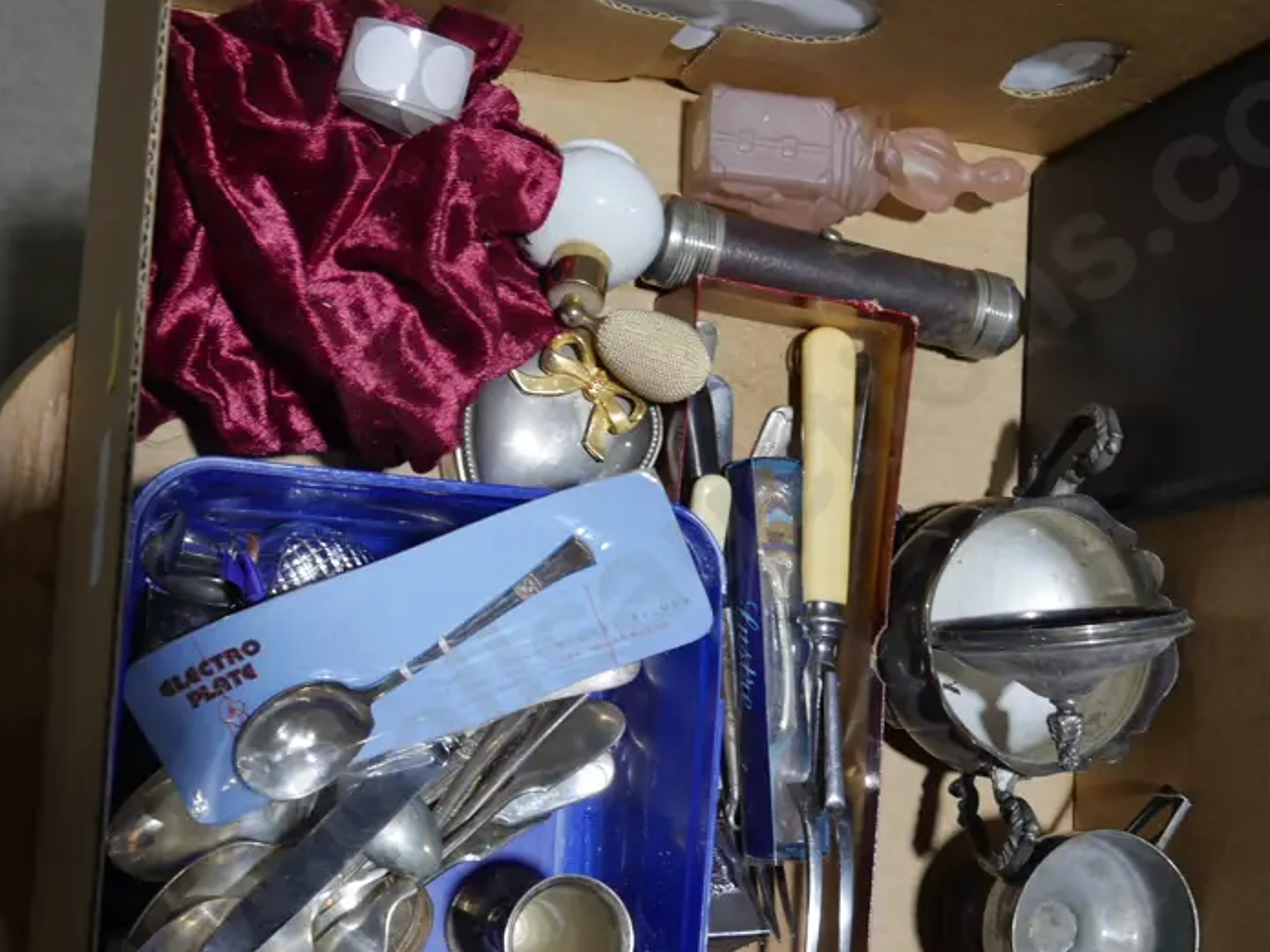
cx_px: 727
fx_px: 2054
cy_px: 528
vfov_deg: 26.1
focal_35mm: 56
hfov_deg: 34.3
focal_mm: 19
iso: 200
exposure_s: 1/80
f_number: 4.1
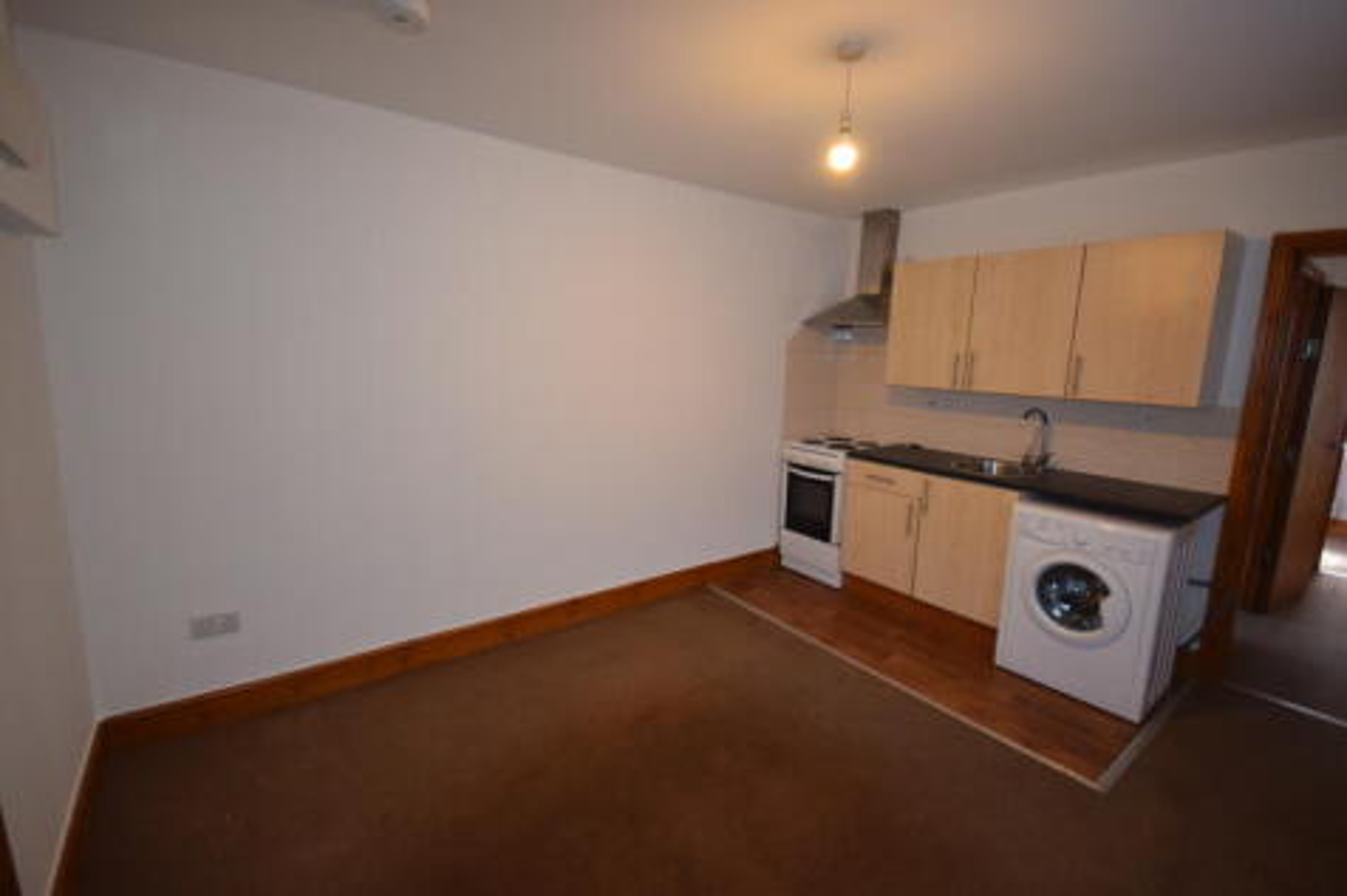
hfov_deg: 100.4
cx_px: 674
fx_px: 561
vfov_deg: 77.3
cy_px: 448
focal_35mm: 15
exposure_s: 1/100
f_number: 5
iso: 800
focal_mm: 10
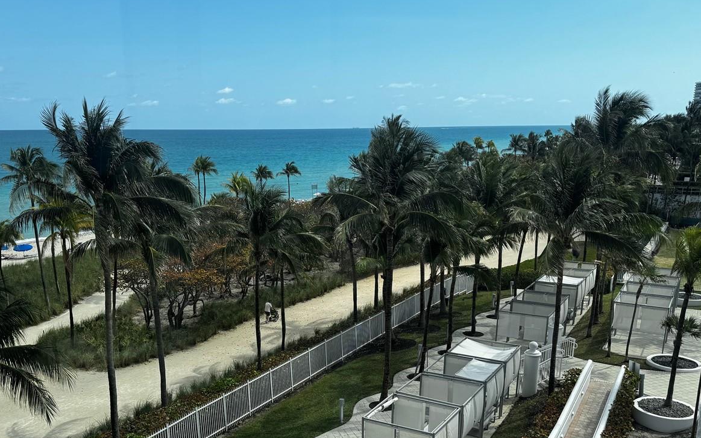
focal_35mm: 35
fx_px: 669
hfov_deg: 55.0
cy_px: 325
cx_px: 284
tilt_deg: -16.1
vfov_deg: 35.5
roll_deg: +0.4
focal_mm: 6.76
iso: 80
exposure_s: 1/2174
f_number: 1.78
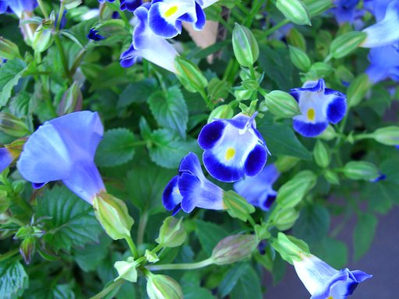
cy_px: 150
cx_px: 200
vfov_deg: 37.7
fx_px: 438
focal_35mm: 38
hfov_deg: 49.0
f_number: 2.8
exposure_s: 1/50
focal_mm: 7.9
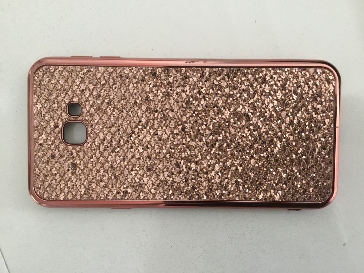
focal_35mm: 31
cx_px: 182
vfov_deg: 45.4
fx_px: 326
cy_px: 136
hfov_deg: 58.4
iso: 250
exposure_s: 1/33
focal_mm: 3.3
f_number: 2.4
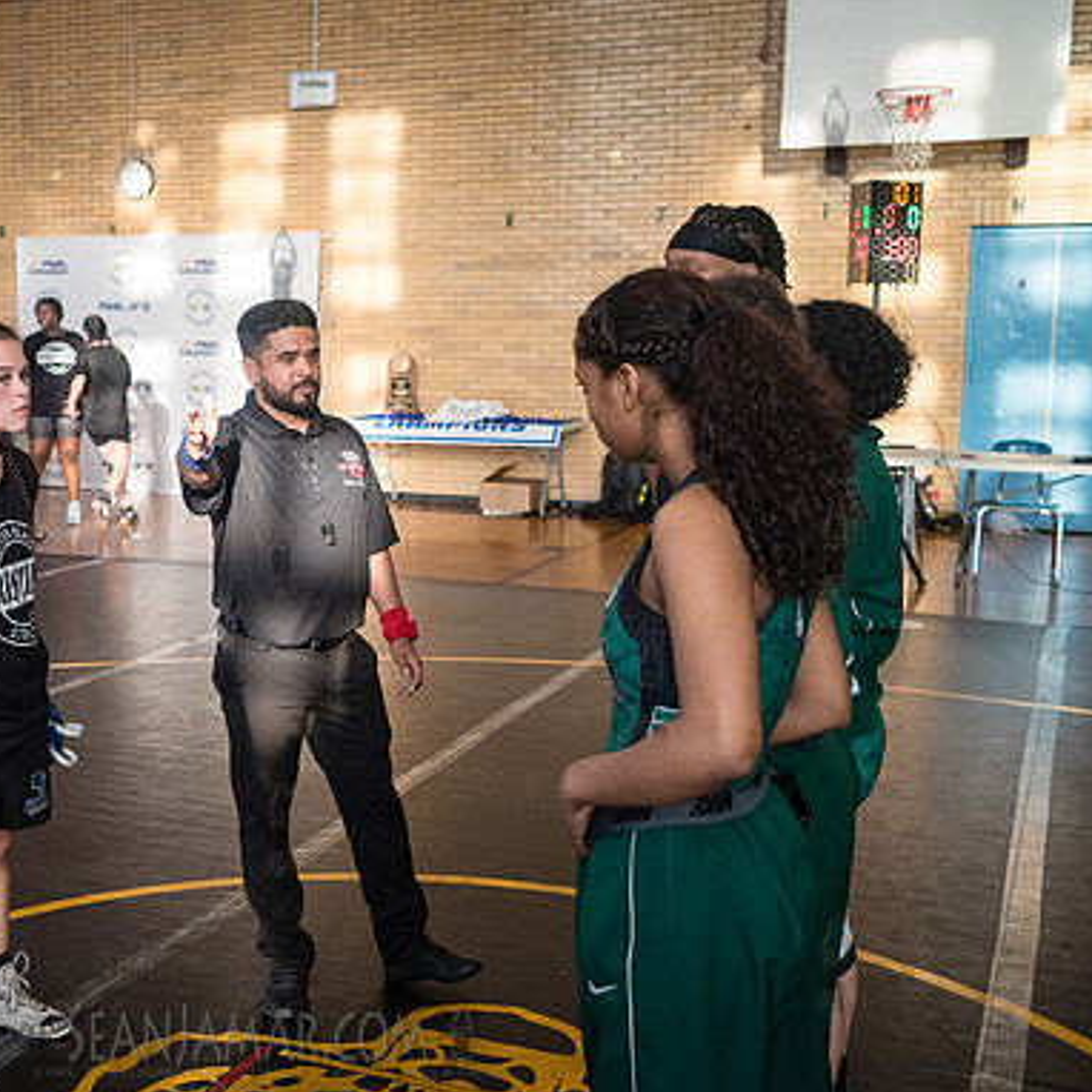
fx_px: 1642
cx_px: 280
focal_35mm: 46
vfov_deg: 36.8
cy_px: 550
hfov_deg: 36.0
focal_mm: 35
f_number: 4
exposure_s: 1/400
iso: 2000
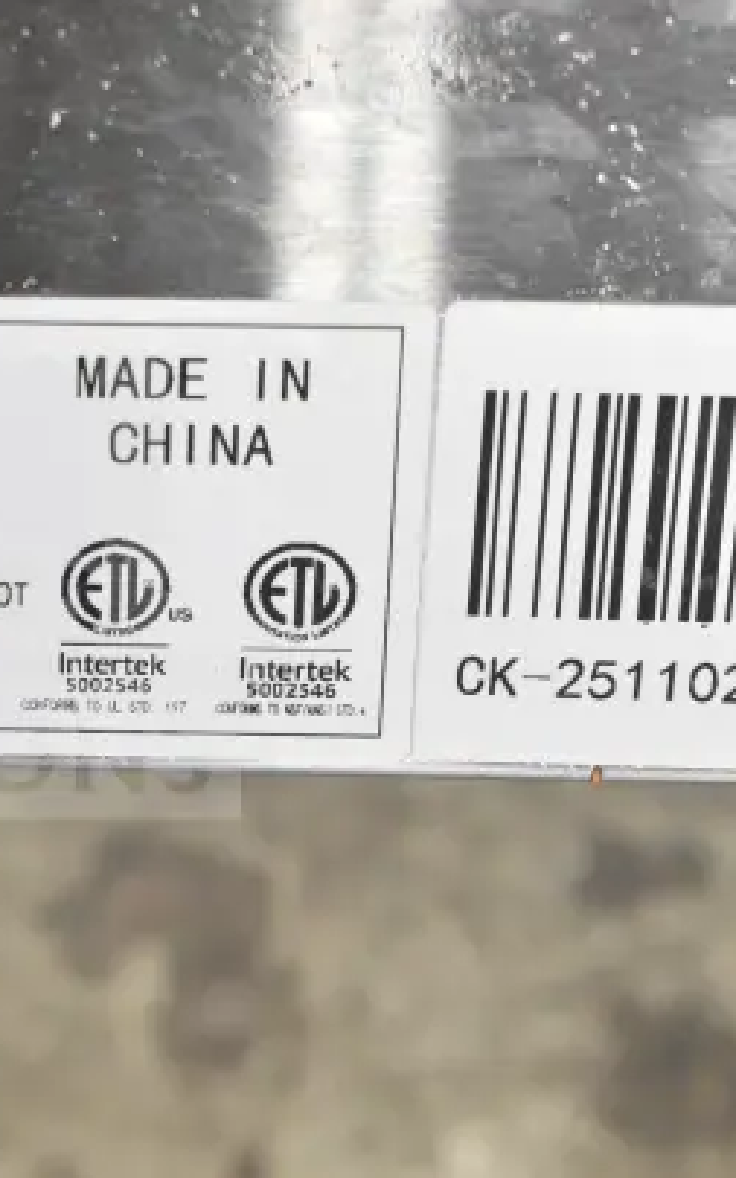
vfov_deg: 16.5
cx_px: -87
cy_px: 589
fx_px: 4070
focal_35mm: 127
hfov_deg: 10.2
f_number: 8
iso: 6400
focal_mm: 55
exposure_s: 1/250
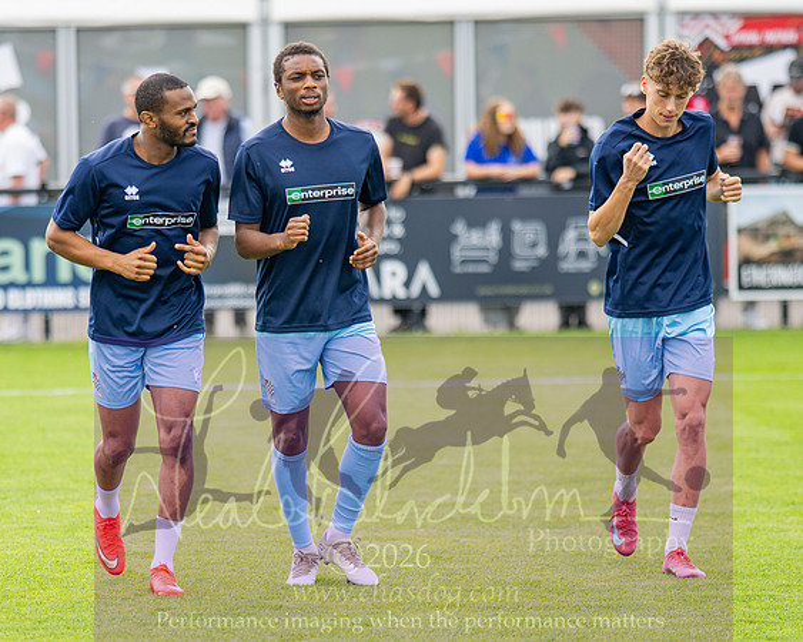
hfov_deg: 7.6
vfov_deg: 6.1
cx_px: 268
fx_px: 6004
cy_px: 356
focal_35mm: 253
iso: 100
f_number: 1.8
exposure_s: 1/1600
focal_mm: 135
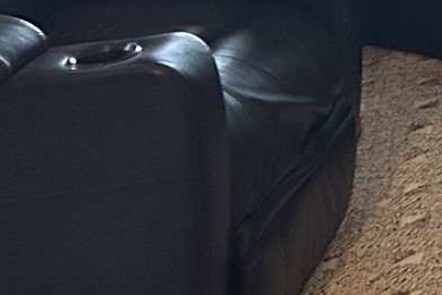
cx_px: 878
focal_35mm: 142
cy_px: -469
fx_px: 1743
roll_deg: -1.7
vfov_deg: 8.6
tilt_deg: -1.7
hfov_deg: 12.7
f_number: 1.5
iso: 500
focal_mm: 5.7
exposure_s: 1/40
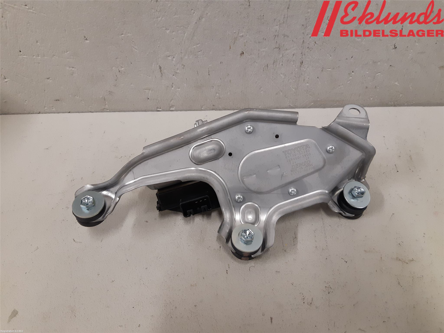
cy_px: 166
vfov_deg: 53.1
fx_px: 333
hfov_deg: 67.3
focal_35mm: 26
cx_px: 222
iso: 160
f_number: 1.7
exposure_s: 1/50
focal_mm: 3.93
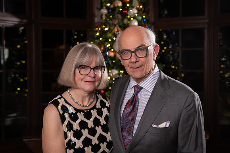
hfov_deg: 33.6
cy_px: 70
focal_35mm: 60
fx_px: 381
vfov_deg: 22.7
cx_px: 115
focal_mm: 55
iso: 1600
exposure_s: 1/250
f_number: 4
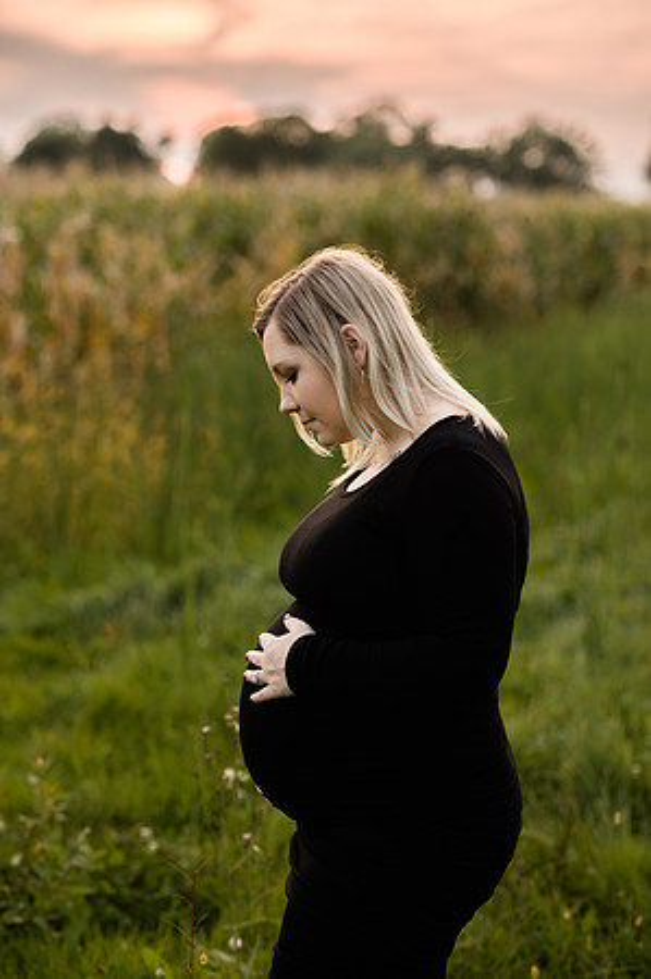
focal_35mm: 85
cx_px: 326
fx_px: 2311
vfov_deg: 23.9
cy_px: 490
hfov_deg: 16.0
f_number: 3.2
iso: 200
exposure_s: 1/320
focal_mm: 85
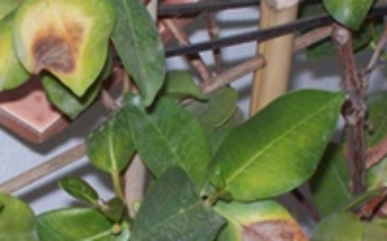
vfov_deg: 5.7
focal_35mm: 230
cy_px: 253
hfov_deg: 9.1
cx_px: 31
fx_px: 2424
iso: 200
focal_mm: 18
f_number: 4.8
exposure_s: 1/128
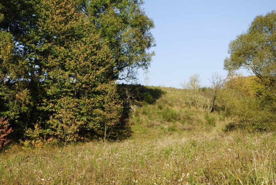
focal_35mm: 57
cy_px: 92
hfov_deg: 35.0
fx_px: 438
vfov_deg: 23.9
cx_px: 138
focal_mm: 38
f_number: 8
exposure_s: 1/200
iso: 200
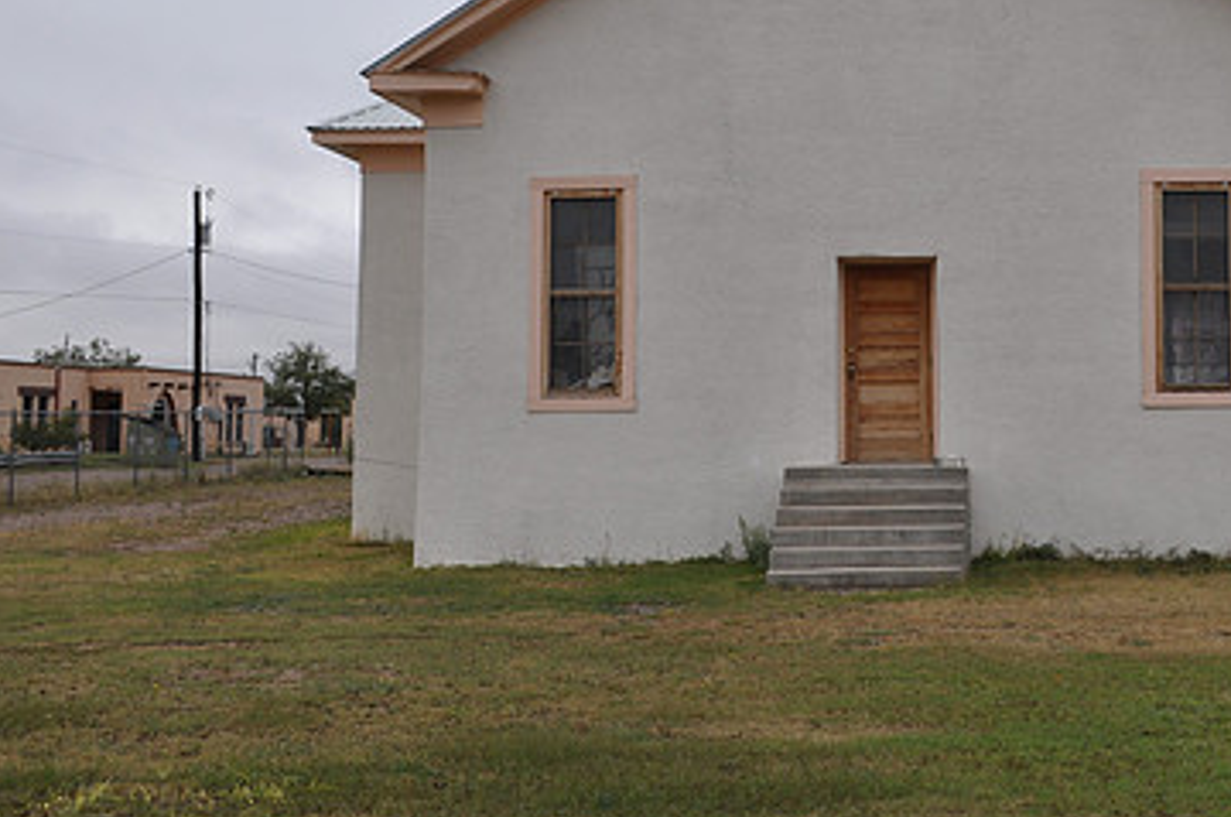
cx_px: 927
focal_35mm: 58
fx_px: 1981
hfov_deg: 33.8
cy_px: 238
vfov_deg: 23.2
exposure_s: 1/80
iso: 200
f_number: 9
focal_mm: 24
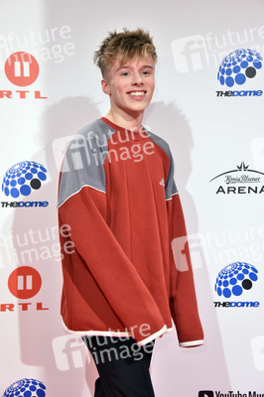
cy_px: 198
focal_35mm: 72
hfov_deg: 18.9
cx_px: 132
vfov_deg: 28.1
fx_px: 793
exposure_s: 1/160
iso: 1000
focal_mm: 72
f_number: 5.6
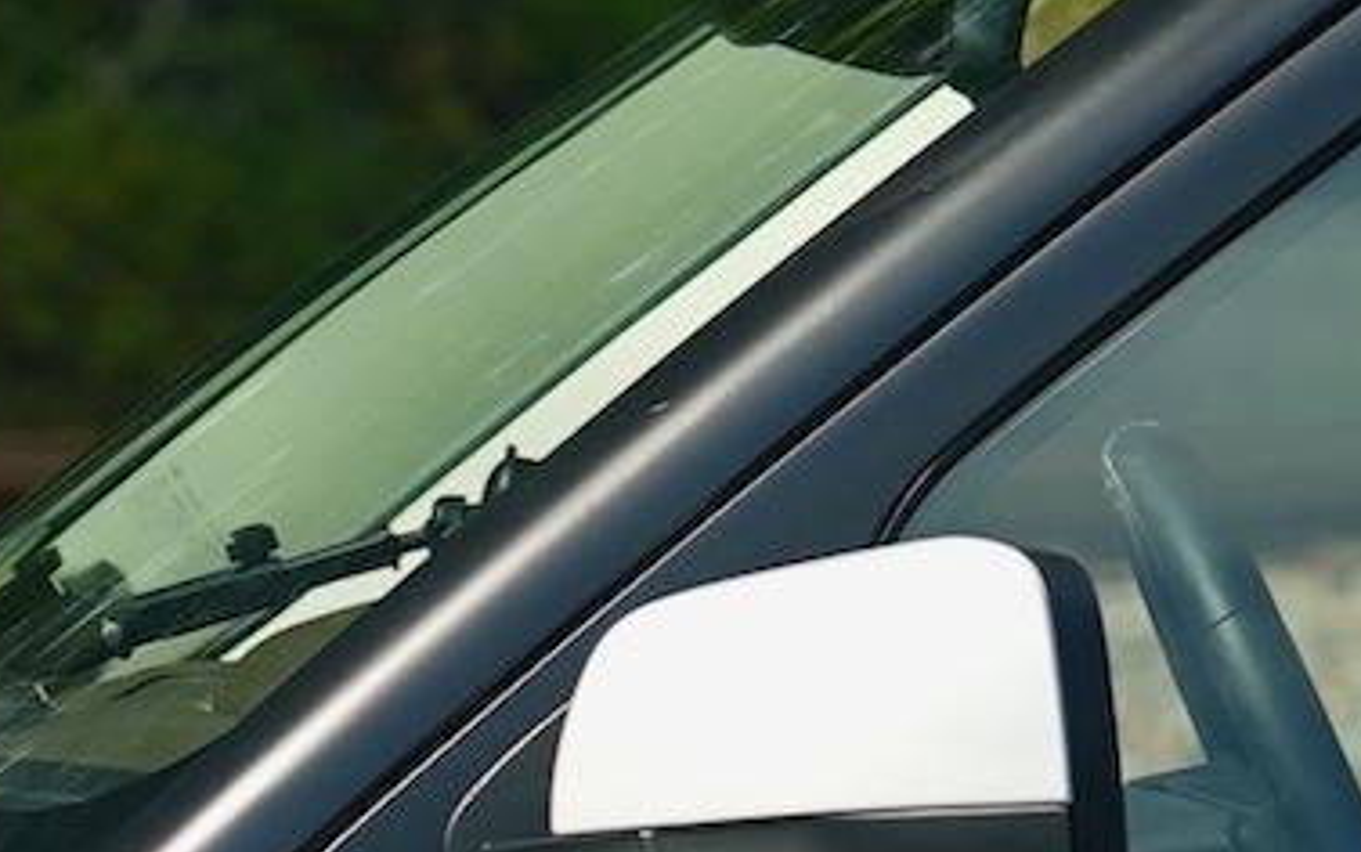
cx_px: 11
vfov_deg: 2.3
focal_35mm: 574
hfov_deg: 3.7
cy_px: 1500
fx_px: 21300
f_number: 3.5
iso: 50
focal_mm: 85
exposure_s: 1/250
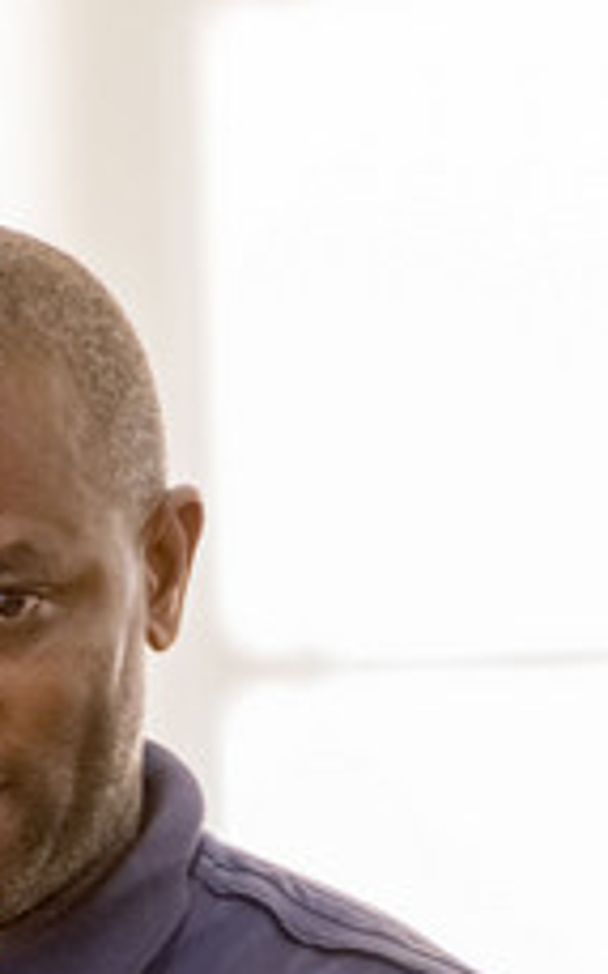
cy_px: 1340
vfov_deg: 2.4
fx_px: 23584
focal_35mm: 889
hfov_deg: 1.5
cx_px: 98
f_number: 3.2
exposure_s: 1/125
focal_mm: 200
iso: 3200
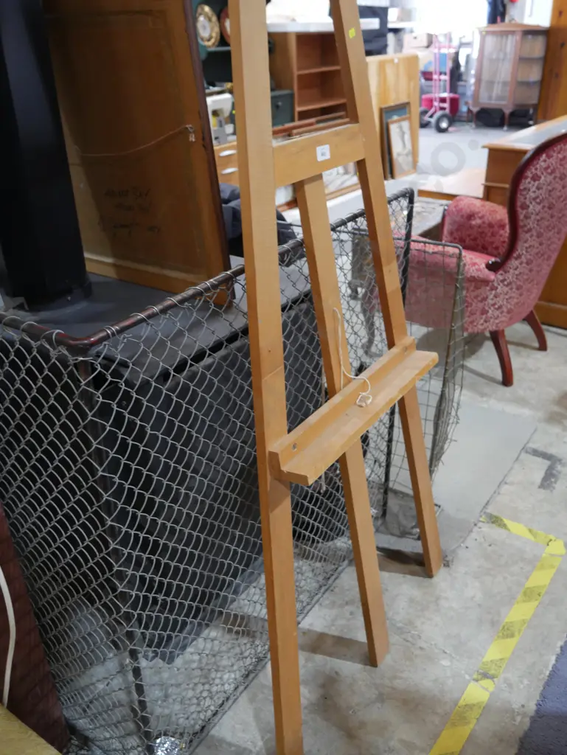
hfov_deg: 44.2
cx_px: 284
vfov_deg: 56.8
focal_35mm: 32
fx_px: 698
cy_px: 378
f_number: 3.6
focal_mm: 16
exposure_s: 1/60
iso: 800
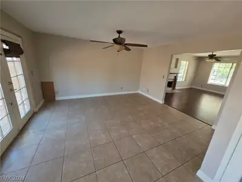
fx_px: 91
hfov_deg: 106.2
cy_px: 91
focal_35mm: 13
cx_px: 121
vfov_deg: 89.9
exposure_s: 1/120
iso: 100
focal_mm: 2.2
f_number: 1.9
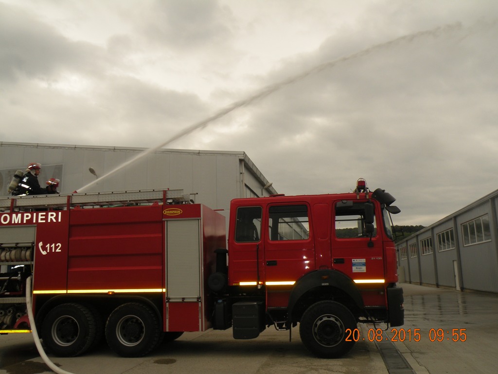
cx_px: 249
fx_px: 475
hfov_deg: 55.4
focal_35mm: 33
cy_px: 187
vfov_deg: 42.9
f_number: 5
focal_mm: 5.8
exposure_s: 1/144
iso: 64
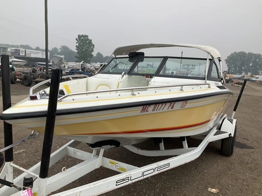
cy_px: 98
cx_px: 131
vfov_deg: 48.2
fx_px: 219
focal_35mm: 29
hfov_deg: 61.7
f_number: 1.8
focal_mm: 3
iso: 25
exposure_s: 1/1490
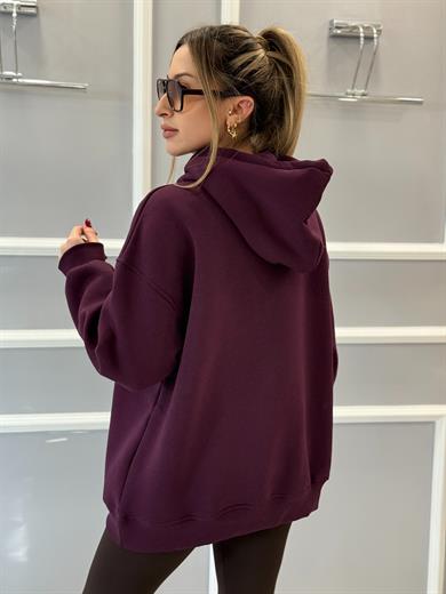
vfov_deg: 39.7
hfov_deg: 30.3
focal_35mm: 48
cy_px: 297
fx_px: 825
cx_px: 223
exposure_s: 1/100
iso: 160
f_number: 1.78
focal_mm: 6.76
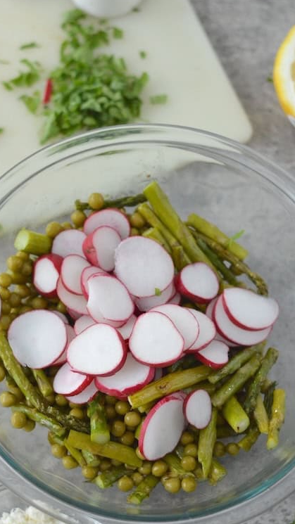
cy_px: 297
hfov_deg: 12.7
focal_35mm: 95
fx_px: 1321
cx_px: 135
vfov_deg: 22.4
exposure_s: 1/500
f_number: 2.5
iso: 1600
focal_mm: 50
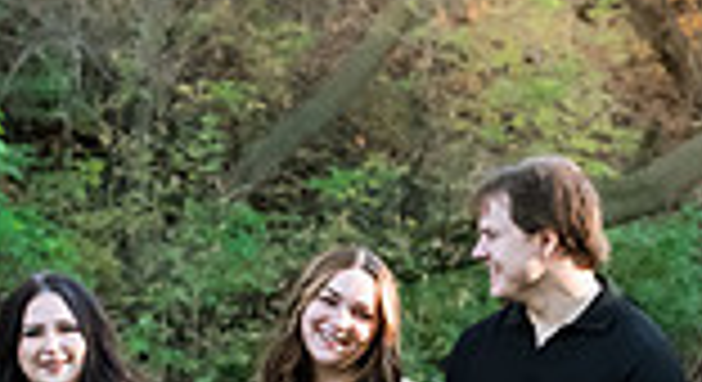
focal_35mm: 278
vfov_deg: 4.2
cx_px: 812
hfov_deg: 7.8
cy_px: 680
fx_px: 5136
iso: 6400
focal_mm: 64
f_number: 6.3
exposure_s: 1/200
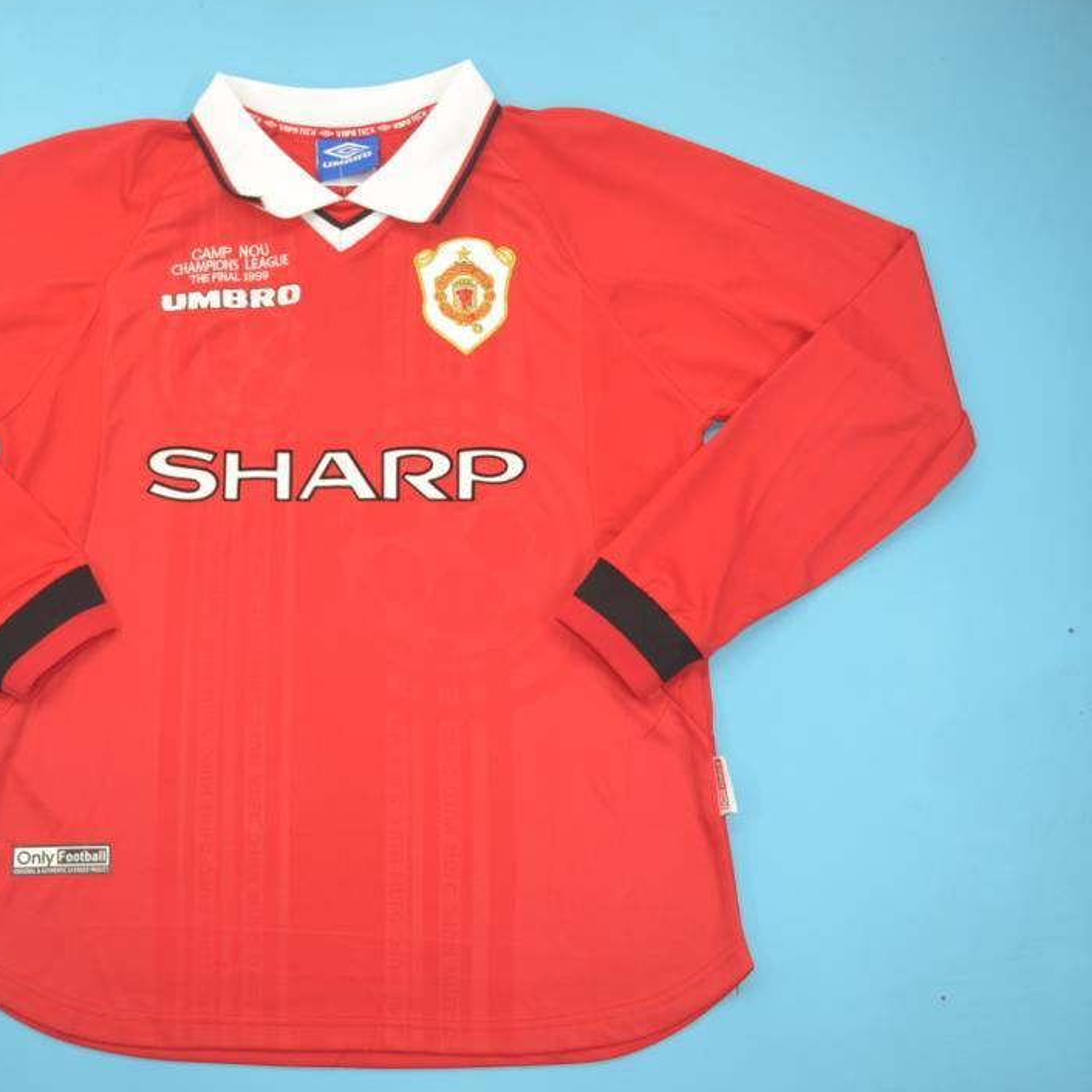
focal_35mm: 39
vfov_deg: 42.8
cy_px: 540
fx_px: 1392
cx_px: 331
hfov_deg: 42.0
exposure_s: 1/80
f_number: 4.5
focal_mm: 20
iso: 200
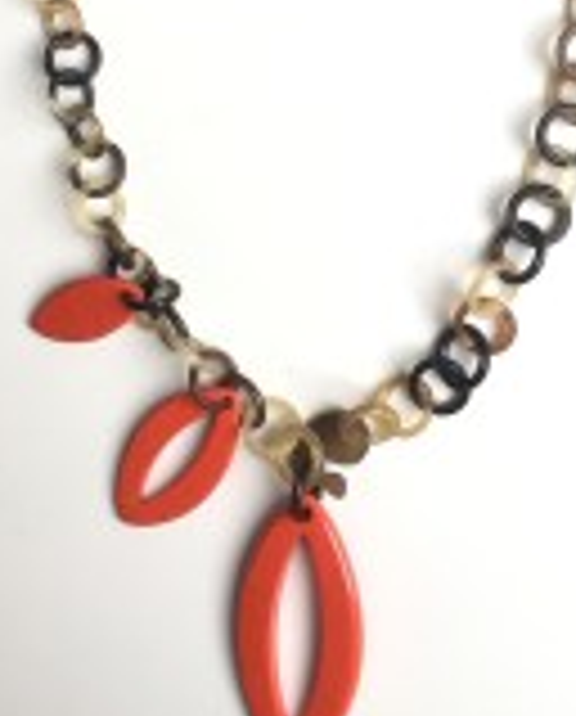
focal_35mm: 71
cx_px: 333
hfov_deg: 21.6
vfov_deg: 24.8
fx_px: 1507
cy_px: -77
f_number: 2.2
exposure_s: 1/120
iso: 25
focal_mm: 4.15
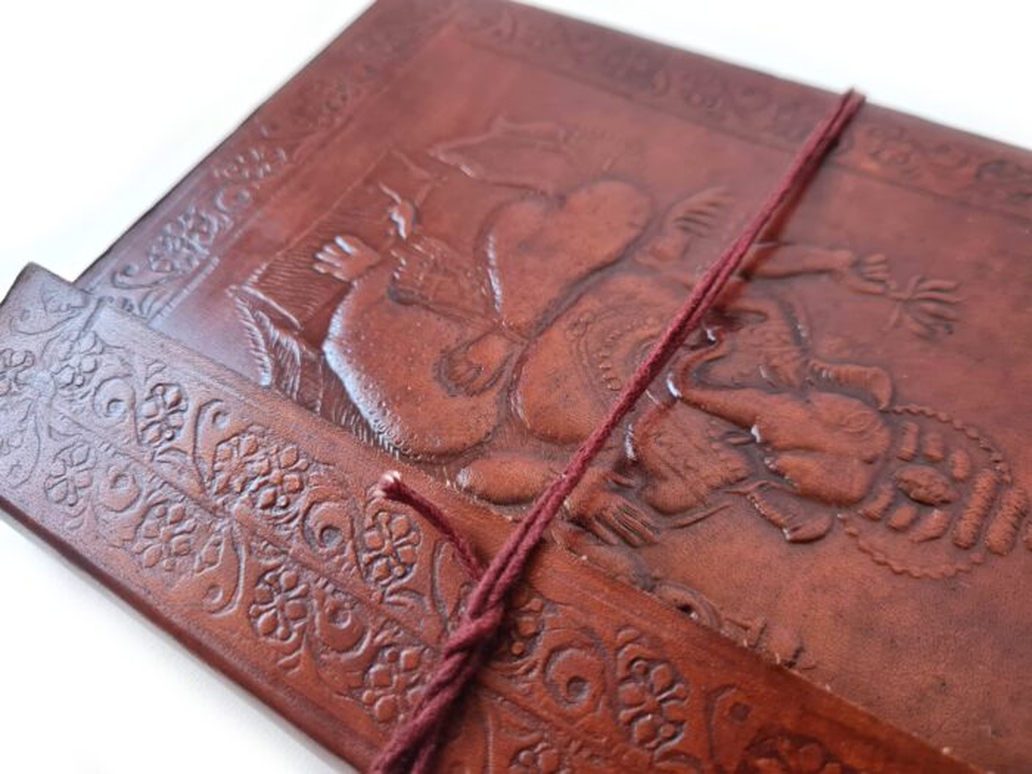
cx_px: 516
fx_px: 775
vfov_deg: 53.1
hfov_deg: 67.3
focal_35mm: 26
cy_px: 387
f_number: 1.8
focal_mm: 5.4
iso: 200
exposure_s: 1/60
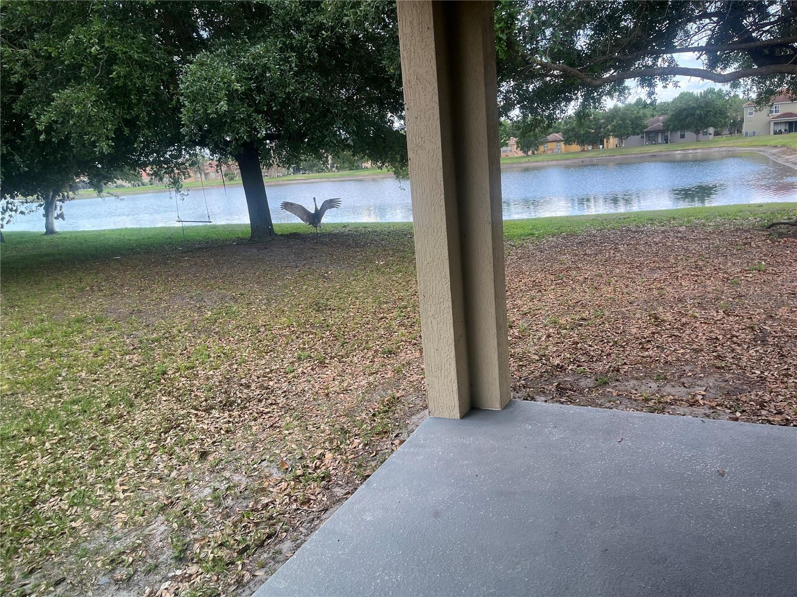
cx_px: 398
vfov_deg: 53.1
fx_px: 599
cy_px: 298
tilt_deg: -11.1
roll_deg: +5.2
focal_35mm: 26
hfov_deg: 67.3
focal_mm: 5.1
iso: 50
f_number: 1.6
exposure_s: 1/366
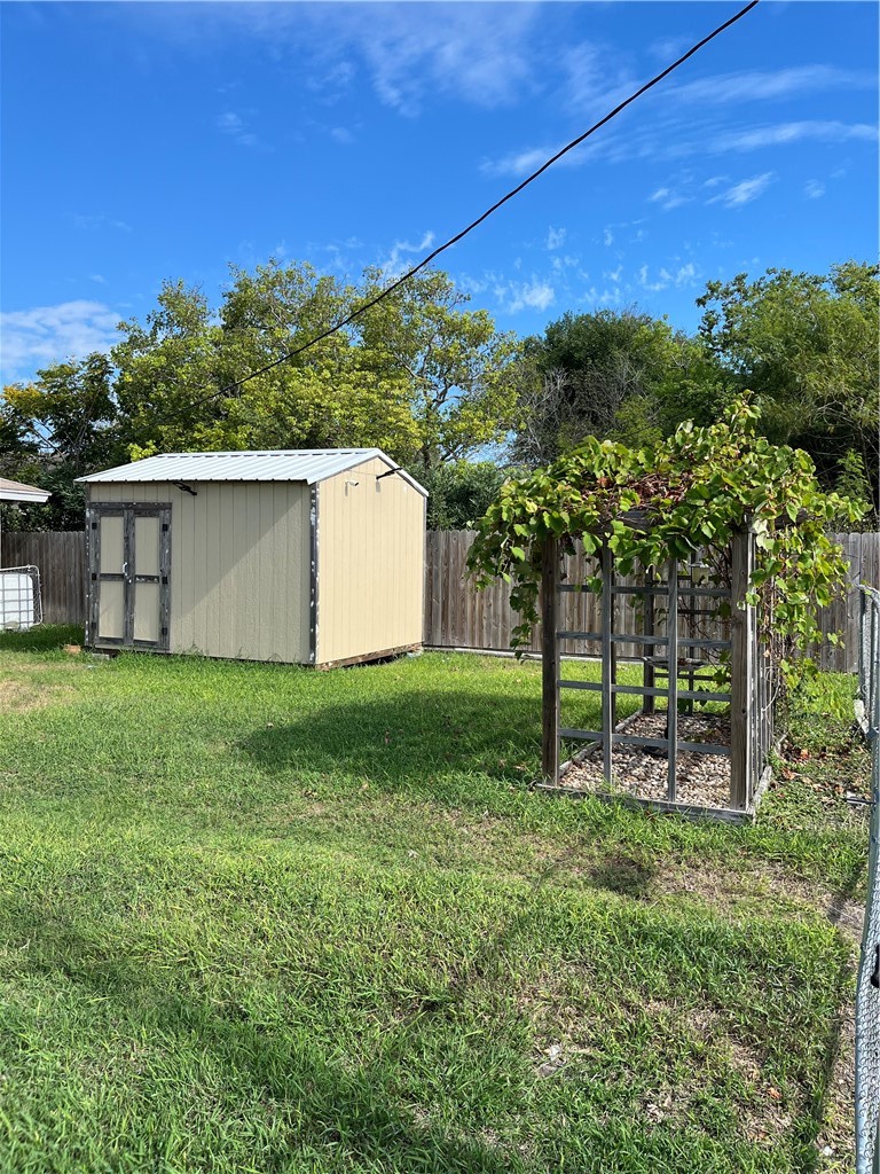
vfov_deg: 67.3
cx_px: 440
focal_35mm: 26
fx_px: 881
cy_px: 587
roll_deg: +0.8
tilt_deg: -3.6
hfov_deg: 53.1
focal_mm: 5.1
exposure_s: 1/2309
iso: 50
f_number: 1.6
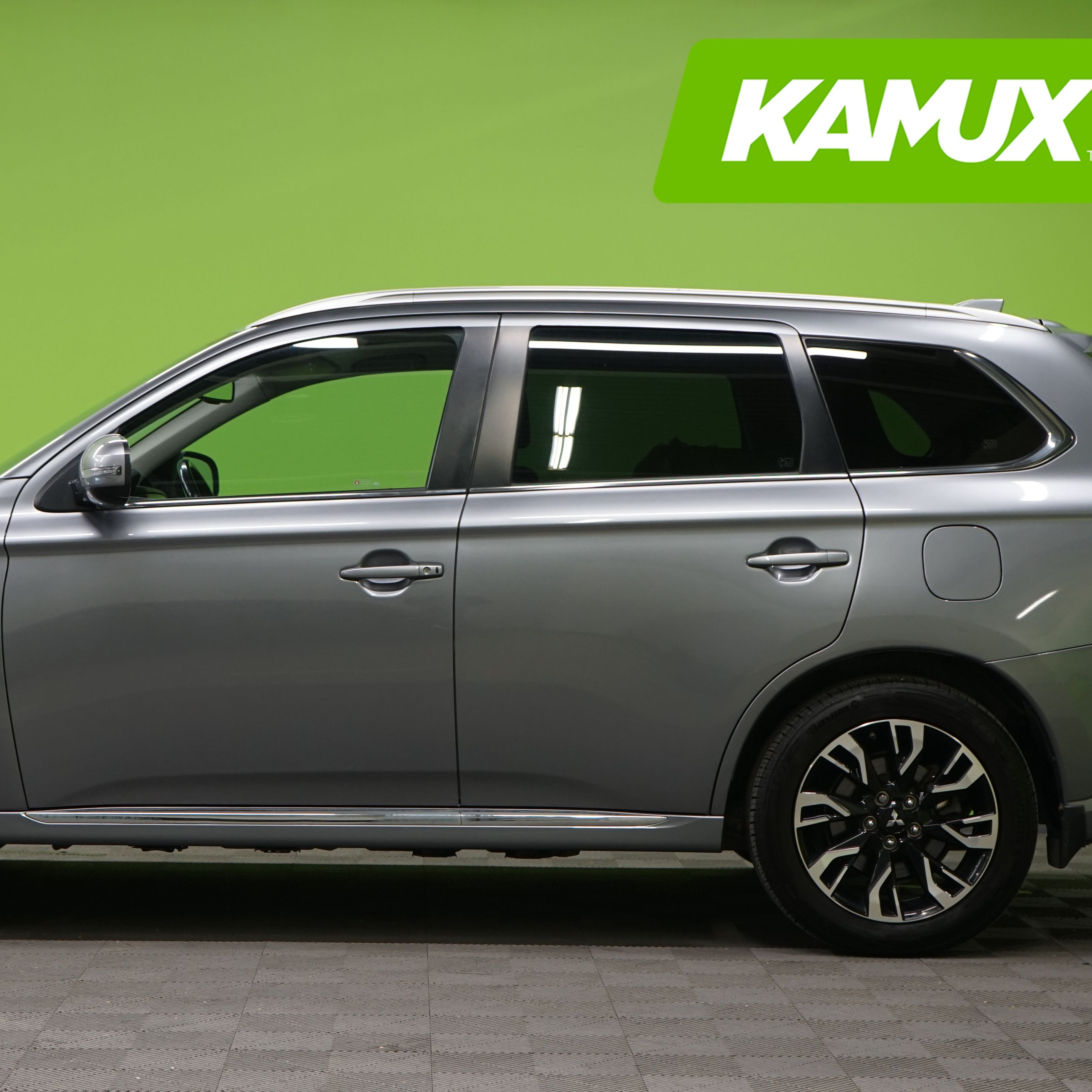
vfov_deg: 23.7
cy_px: 615
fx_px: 2605
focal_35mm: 73
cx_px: 413
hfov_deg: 23.6
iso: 640
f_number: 5
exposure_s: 1/50
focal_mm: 49
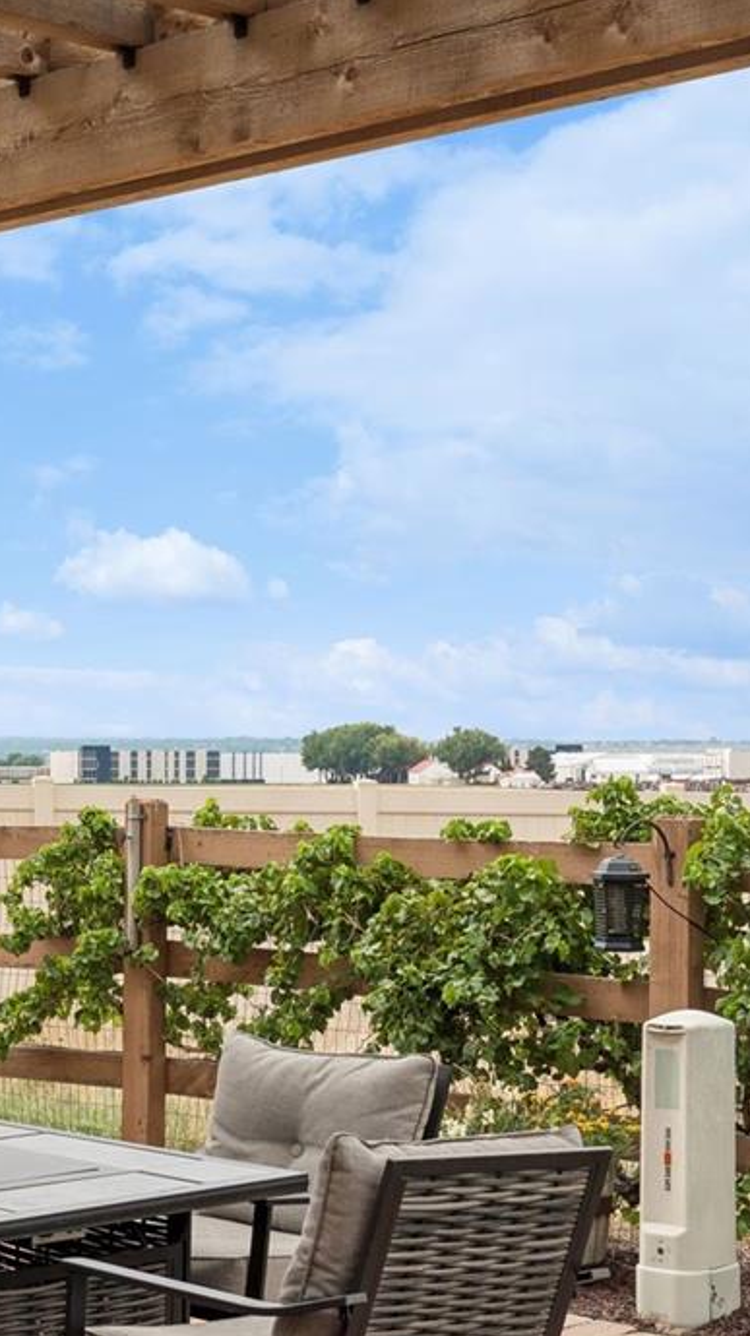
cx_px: -12
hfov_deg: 16.2
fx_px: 2584
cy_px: 970
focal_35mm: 73
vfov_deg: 28.6
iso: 400
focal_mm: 40
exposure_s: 1/640
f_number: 9
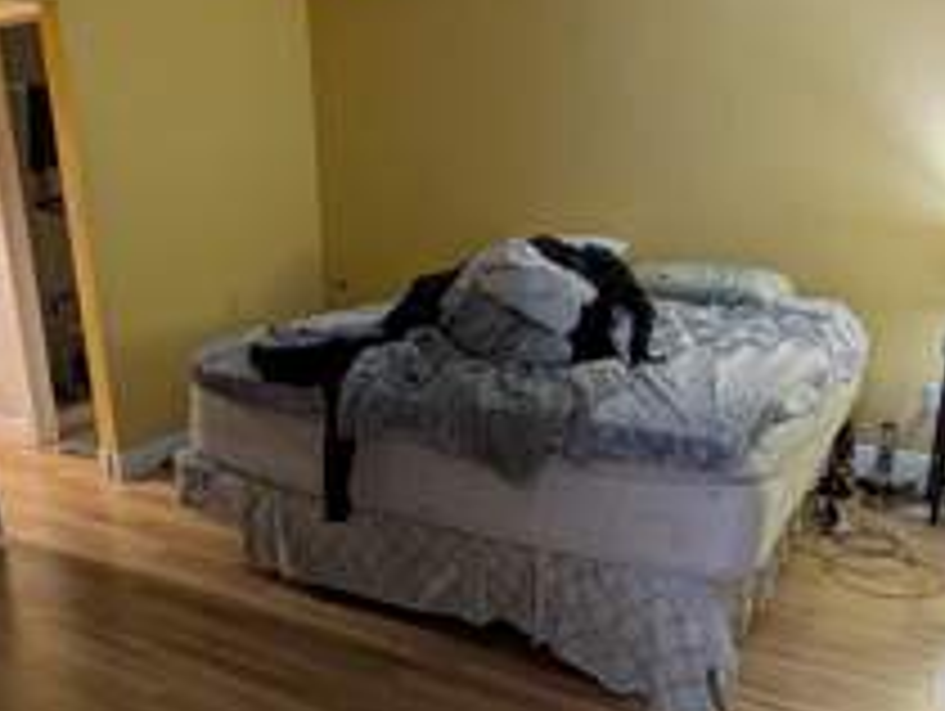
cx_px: 418
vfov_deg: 44.2
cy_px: 400
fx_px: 875
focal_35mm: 32
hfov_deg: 56.6
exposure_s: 1/24
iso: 210
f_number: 2.2
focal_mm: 1.85
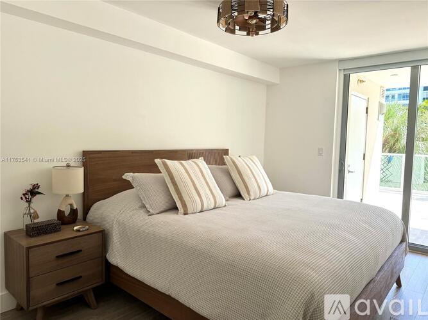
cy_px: 160
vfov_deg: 56.8
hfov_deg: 71.6
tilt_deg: -4.9
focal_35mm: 24
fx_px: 297
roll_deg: -1.3
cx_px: 214
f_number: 1.78
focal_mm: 6.76
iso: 80
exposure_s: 1/343
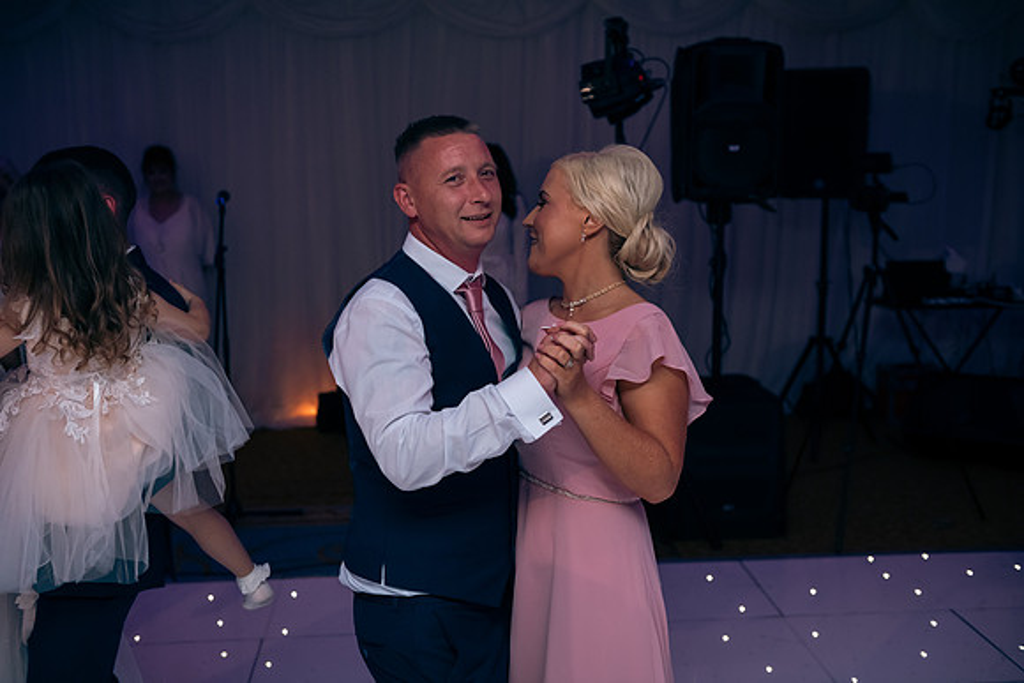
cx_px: 512
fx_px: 1252
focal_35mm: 44
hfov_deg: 44.5
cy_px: 342
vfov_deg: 30.5
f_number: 3.5
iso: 800
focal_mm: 44
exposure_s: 1/160
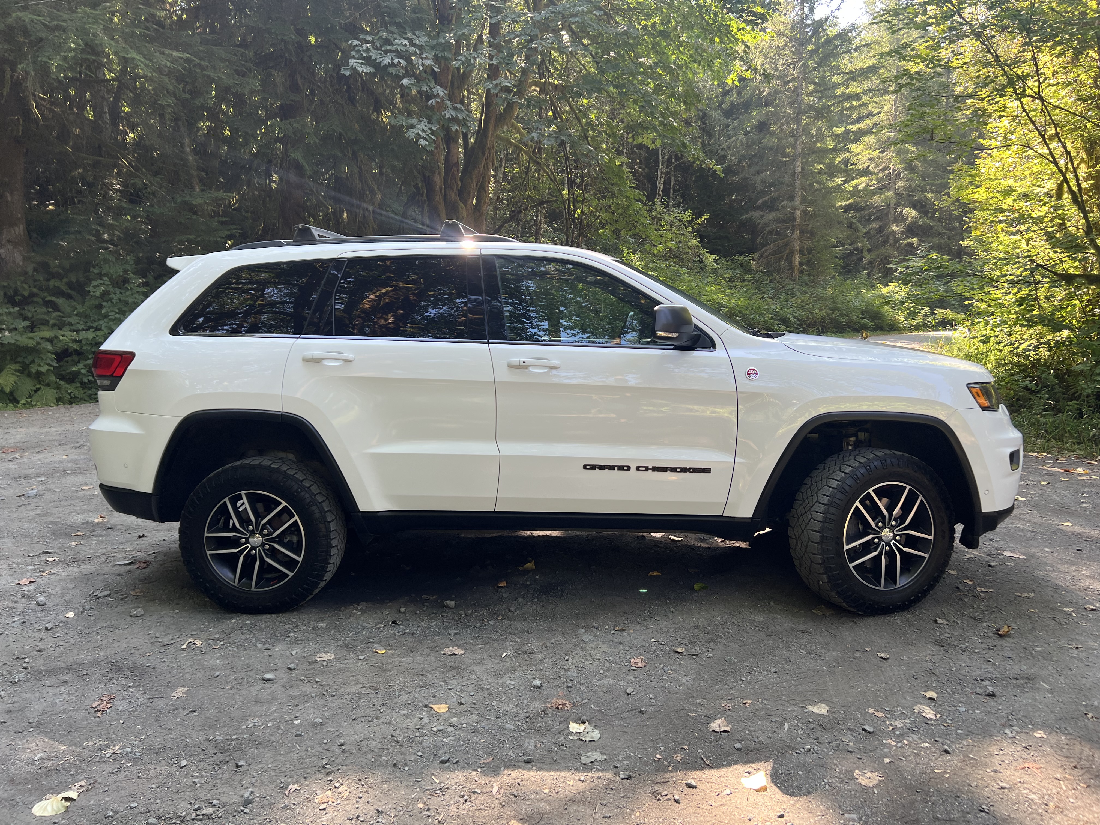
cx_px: 550
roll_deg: +0.4
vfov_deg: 53.1
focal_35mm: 26
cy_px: 412
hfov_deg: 67.3
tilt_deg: -6.9
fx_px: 826
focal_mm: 5.7
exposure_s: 1/121
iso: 40
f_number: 1.5
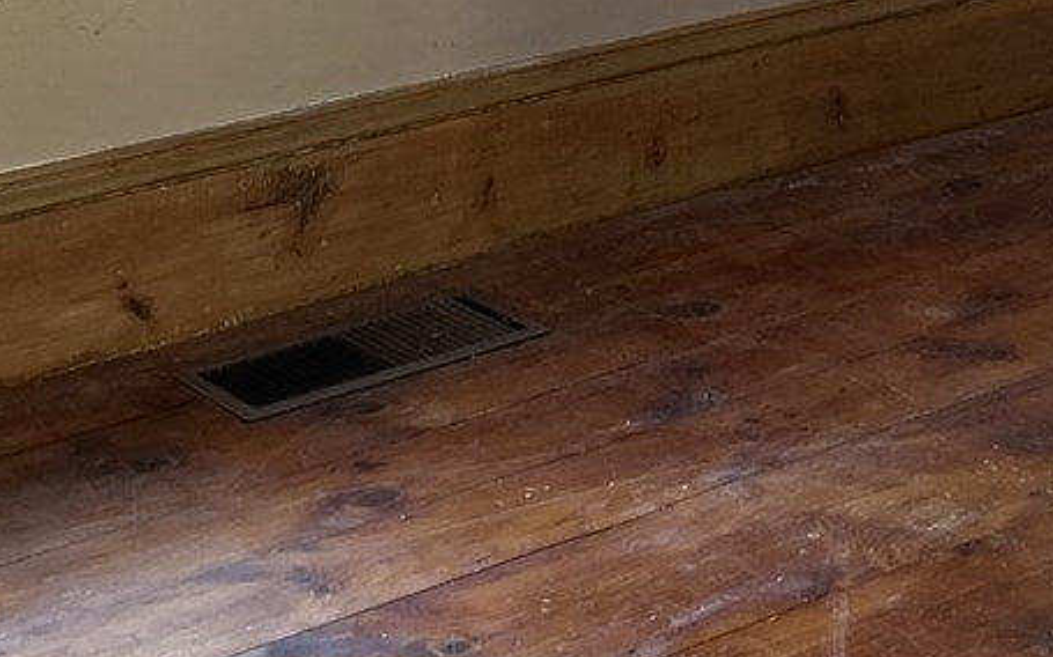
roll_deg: +0.8
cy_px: -227
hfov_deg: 22.2
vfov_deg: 13.5
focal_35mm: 93
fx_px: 2668
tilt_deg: -8.0
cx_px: 731
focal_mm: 5.7
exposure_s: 1/67
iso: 125
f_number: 1.5
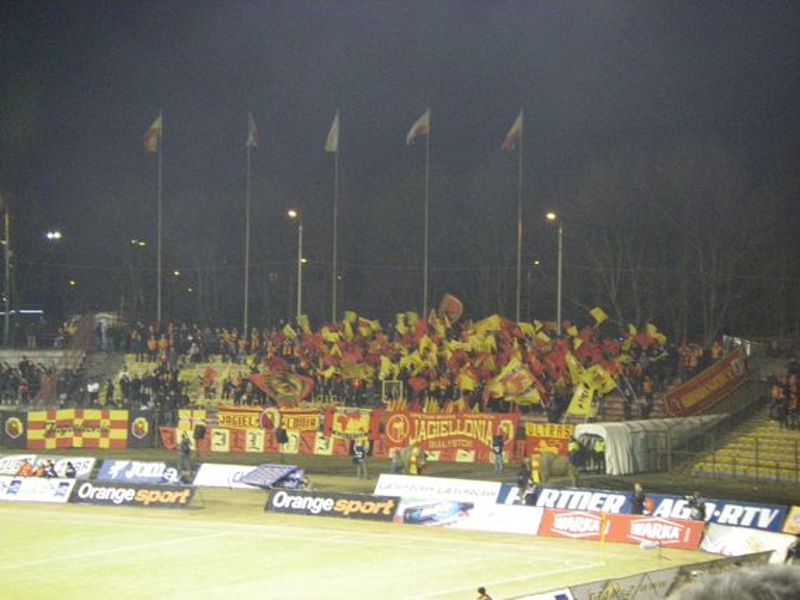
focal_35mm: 99
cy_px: 300
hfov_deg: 19.8
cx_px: 400
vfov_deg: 14.9
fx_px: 2287
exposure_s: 1/25
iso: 800
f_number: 4
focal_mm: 16.3
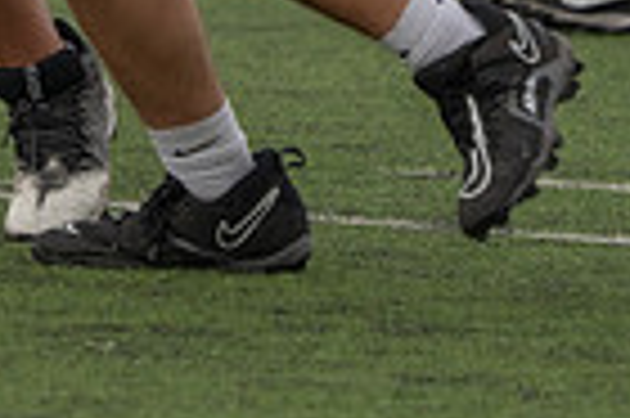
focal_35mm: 1372
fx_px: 23982
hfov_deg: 1.5
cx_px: -356
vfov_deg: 1.0
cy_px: -380
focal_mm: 330
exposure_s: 1/1000
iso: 800
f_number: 5.6
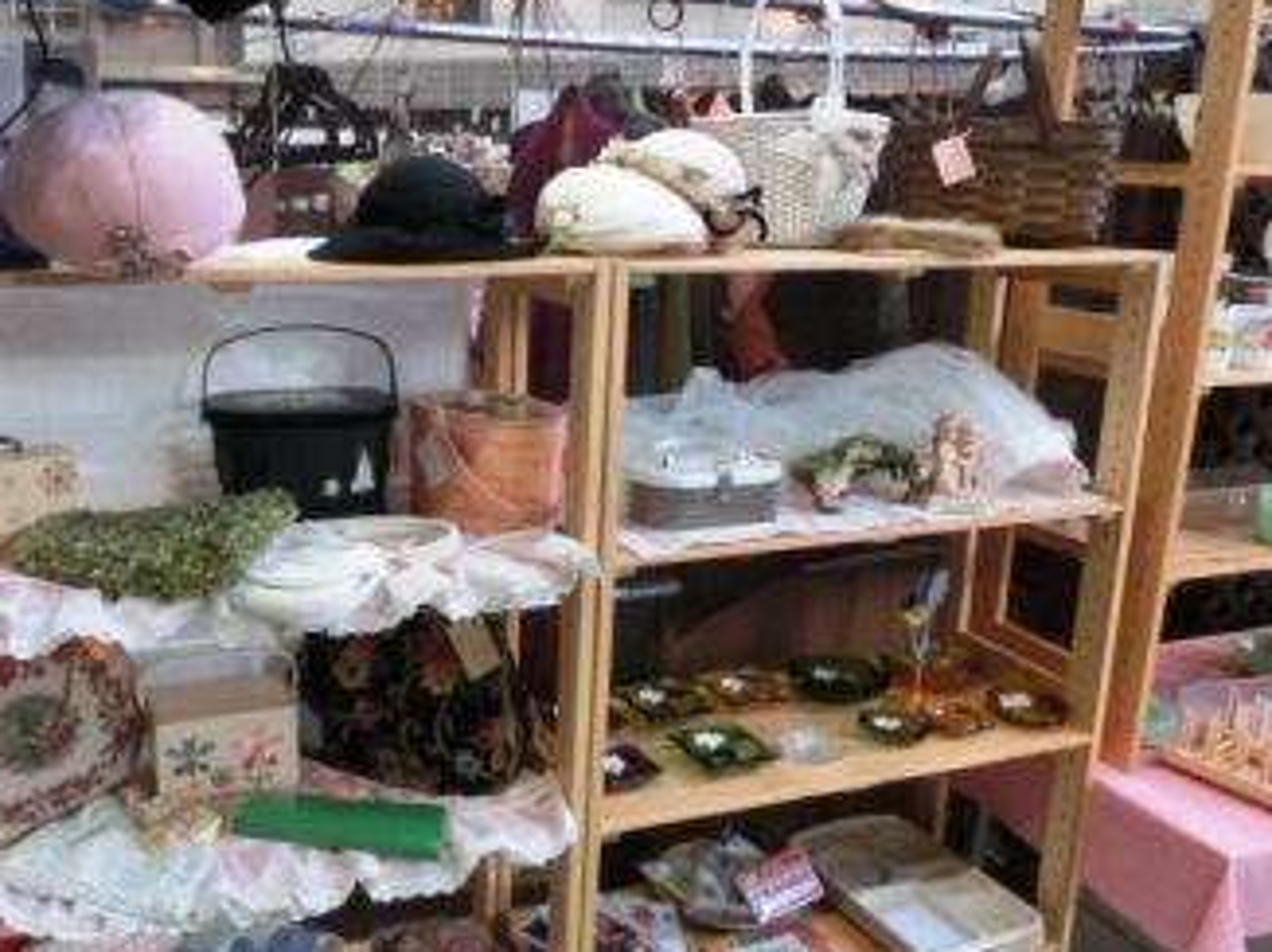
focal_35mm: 33
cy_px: 441
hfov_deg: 54.4
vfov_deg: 42.9
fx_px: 1212
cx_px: 437
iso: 800
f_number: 3
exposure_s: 1/100
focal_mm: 4.24
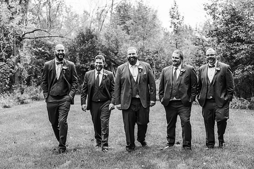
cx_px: 126
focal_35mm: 59
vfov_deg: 23.0
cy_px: 84
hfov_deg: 33.9
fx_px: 416
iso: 500
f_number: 2.8
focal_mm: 58
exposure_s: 1/1000
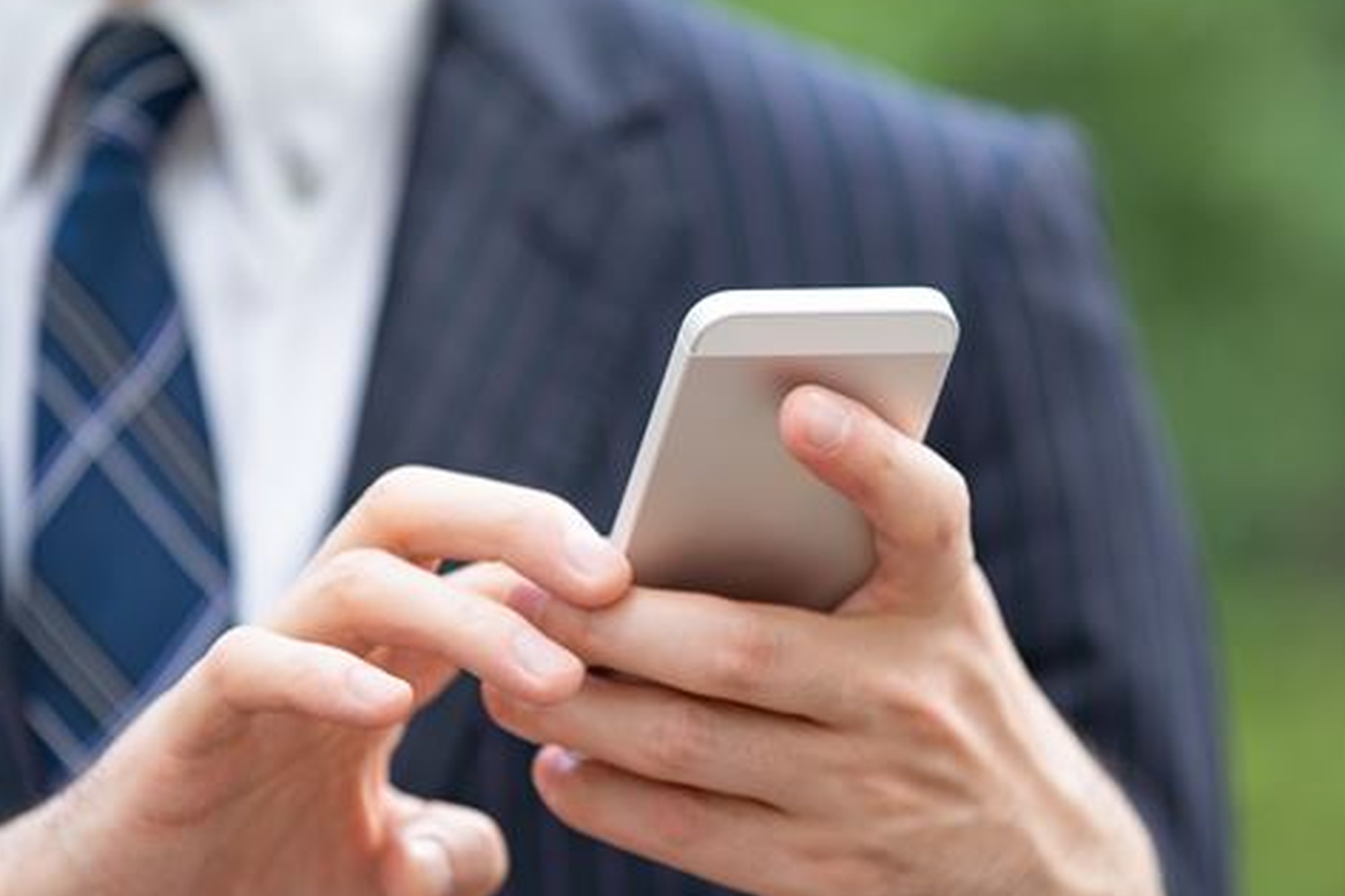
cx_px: 711
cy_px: 543
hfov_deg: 7.4
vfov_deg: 4.9
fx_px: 10420
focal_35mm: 279
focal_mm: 200
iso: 400
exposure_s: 1/200
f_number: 3.5
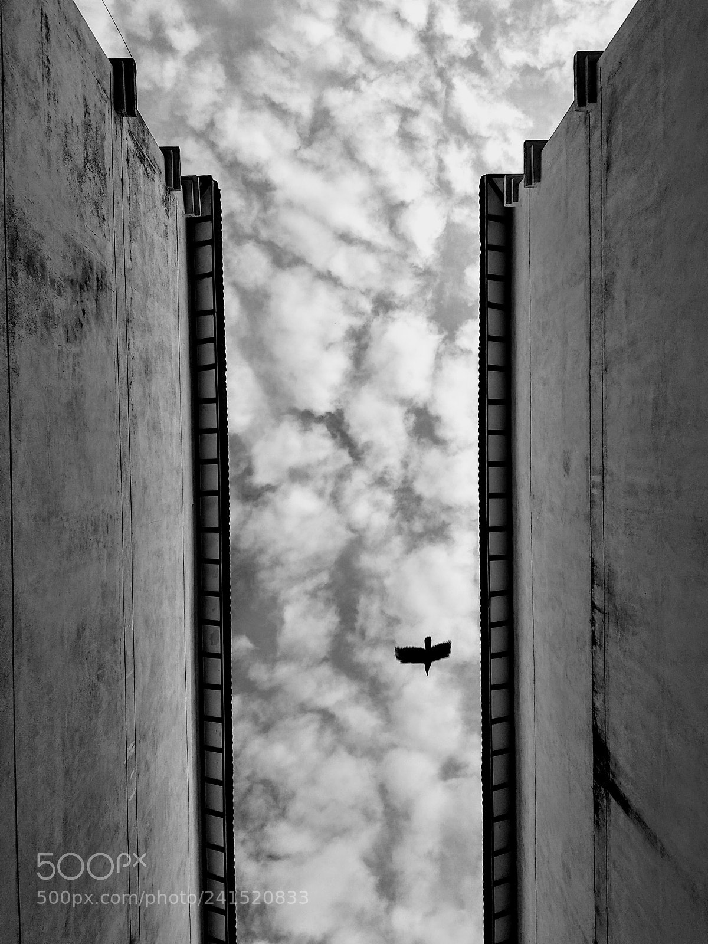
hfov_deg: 53.1
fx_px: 709
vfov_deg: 67.3
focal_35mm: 26
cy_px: 472
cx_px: 354
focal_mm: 3.81
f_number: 2.2
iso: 100
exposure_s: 1/393
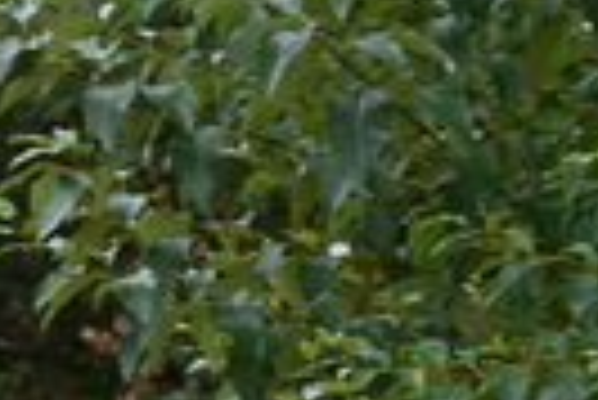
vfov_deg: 4.7
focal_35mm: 289
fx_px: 4806
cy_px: 802
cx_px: 67
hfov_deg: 7.1
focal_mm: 70
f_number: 6
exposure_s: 1/125
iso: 800
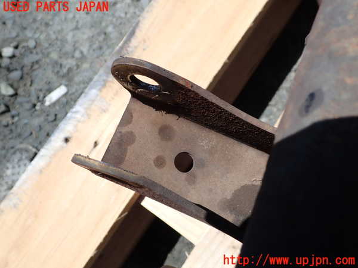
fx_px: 310
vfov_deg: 46.8
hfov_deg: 60.0
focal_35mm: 30
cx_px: 179
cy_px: 134
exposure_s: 1/1000
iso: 100
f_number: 3.2
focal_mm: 5.4
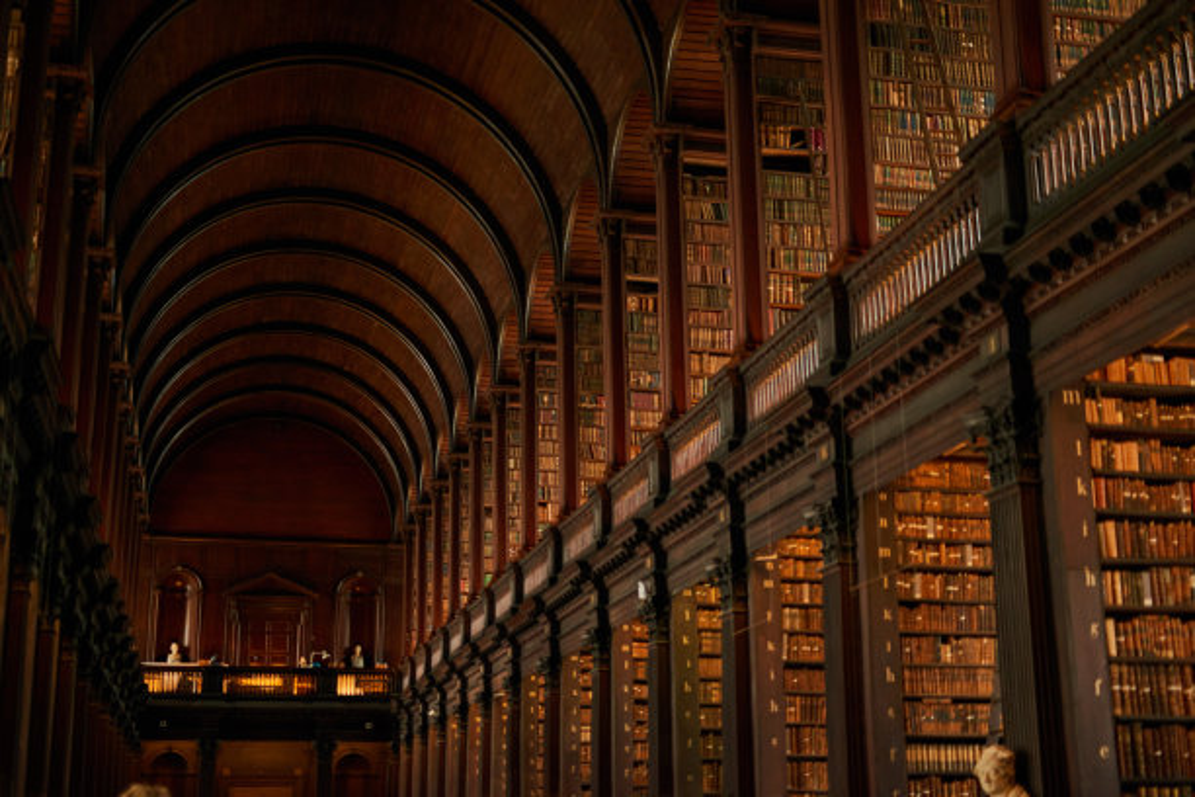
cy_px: 398
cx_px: 598
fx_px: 1660
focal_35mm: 50
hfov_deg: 39.6
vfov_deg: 27.0
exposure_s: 1/160
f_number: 1.4
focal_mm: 50
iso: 800
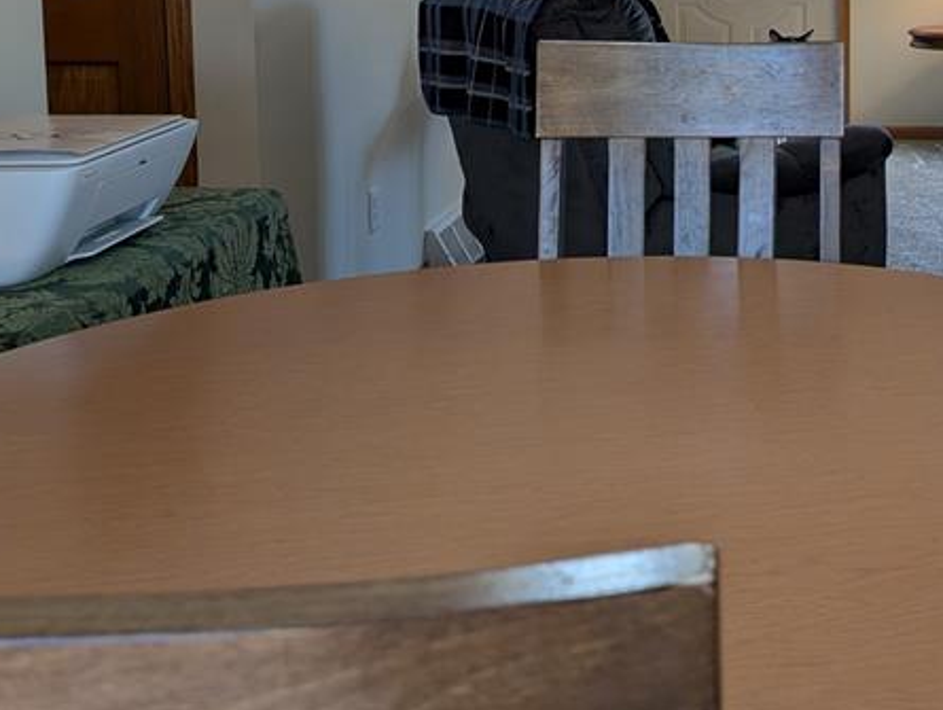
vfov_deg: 25.8
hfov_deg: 33.1
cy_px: 76
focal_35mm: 55
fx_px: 1500
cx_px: 843
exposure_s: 1/120
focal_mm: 6.9
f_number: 1.68
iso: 22
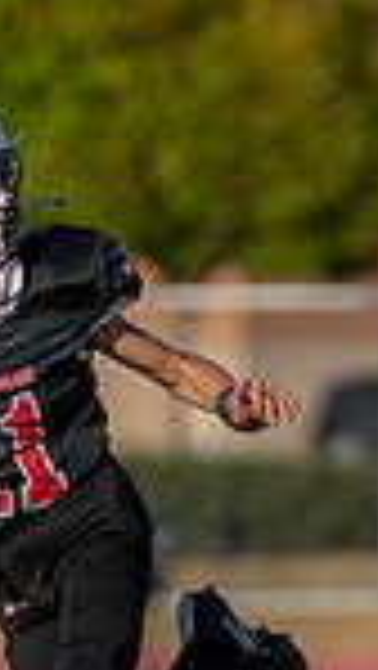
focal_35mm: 1010
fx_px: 17966
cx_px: 259
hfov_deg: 1.2
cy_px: 477
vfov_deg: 2.1
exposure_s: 1/1600
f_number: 3.5
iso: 100
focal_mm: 200
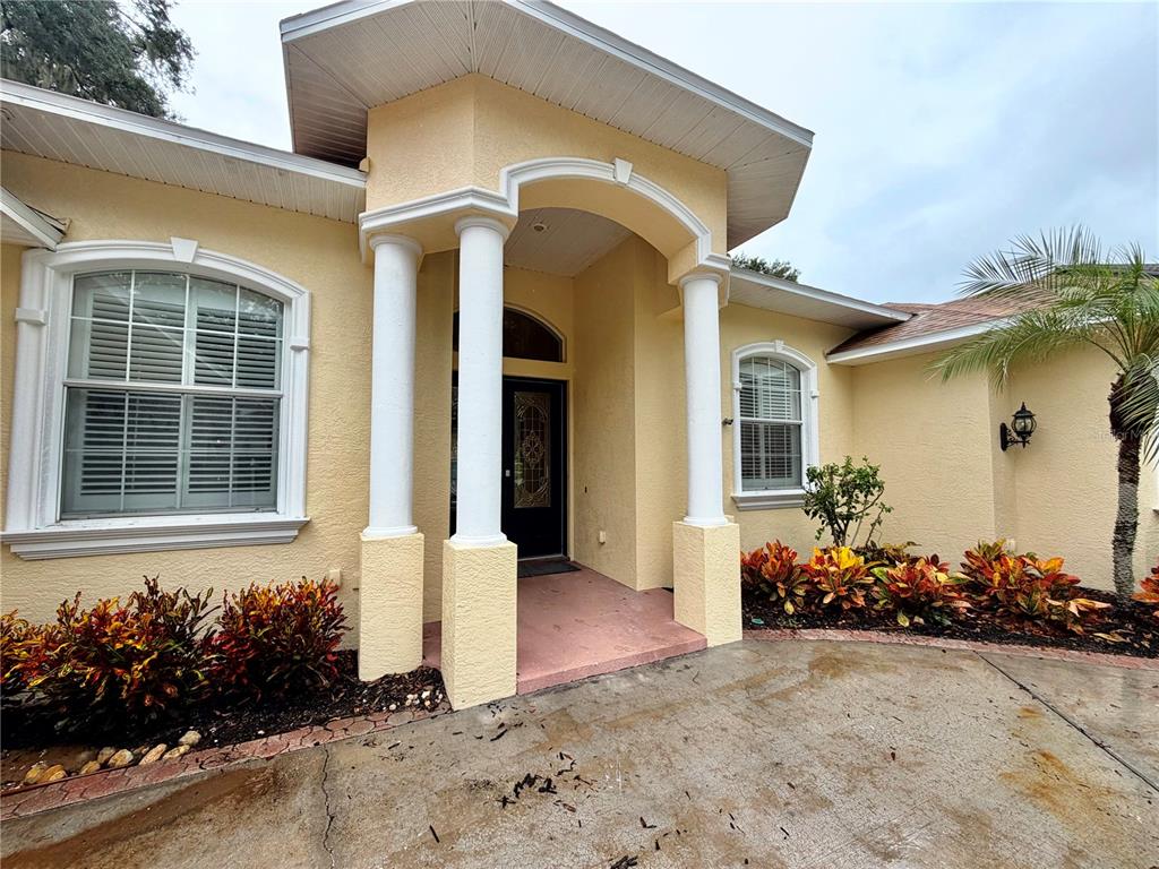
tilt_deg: +2.9
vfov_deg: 85.7
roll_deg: +0.2
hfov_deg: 102.1
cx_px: 580
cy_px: 434
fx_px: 469
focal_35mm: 14
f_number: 2.2
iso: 64
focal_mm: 2.22
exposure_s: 1/472
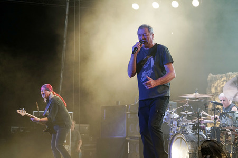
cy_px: 79
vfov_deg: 14.1
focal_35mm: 97
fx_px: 641
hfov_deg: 21.0
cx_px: 119
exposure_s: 1/200
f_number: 5.6
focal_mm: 97
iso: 1600
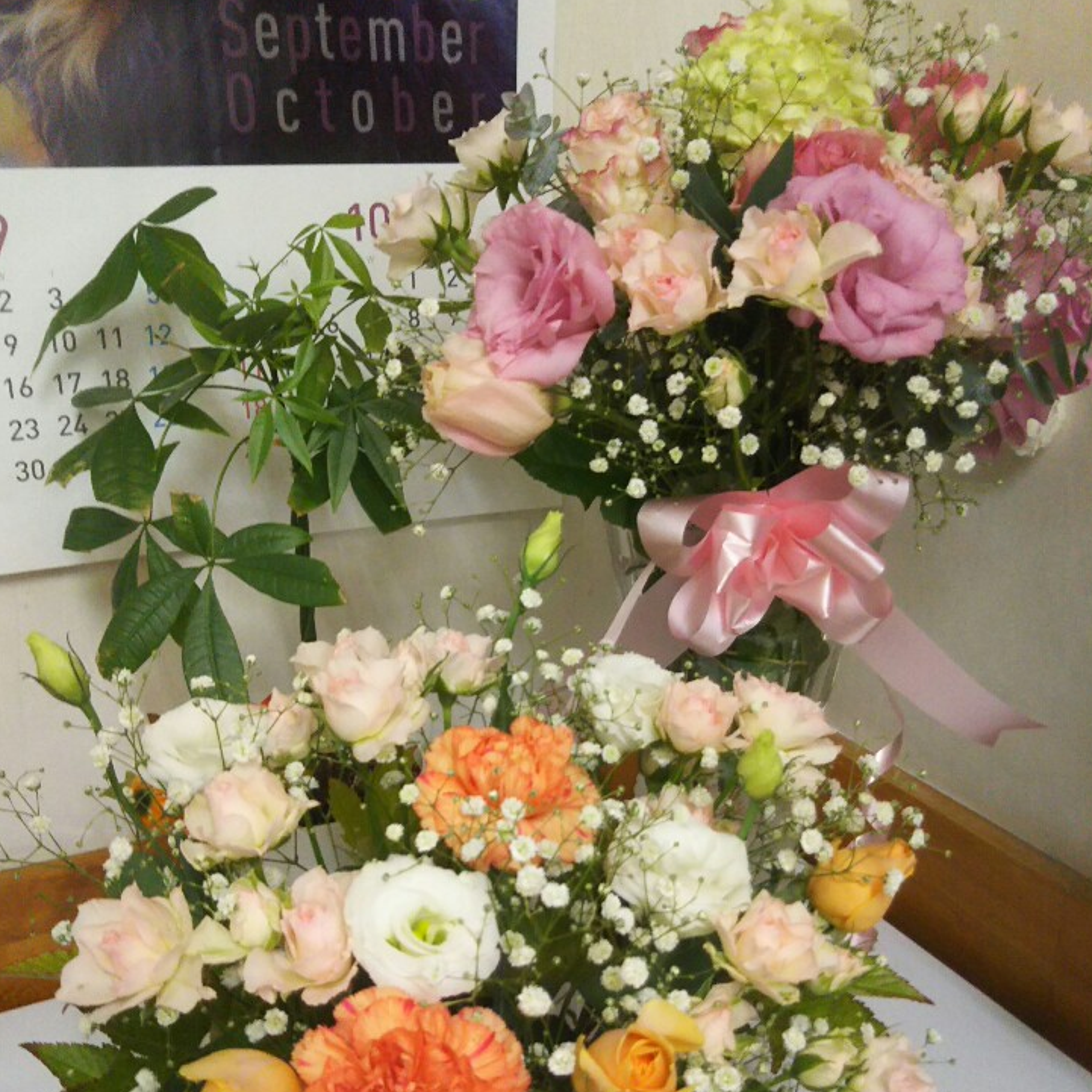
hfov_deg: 46.0
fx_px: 1285
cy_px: 704
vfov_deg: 45.5
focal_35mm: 36
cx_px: 551
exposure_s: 1/40
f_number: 2.2
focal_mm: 4
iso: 200
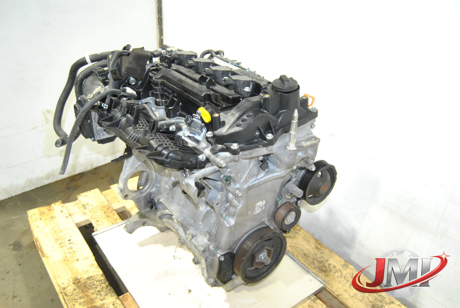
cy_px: 154
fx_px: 384
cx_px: 230
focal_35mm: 30
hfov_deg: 61.9
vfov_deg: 43.7
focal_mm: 20
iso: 800
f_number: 5
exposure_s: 1/60
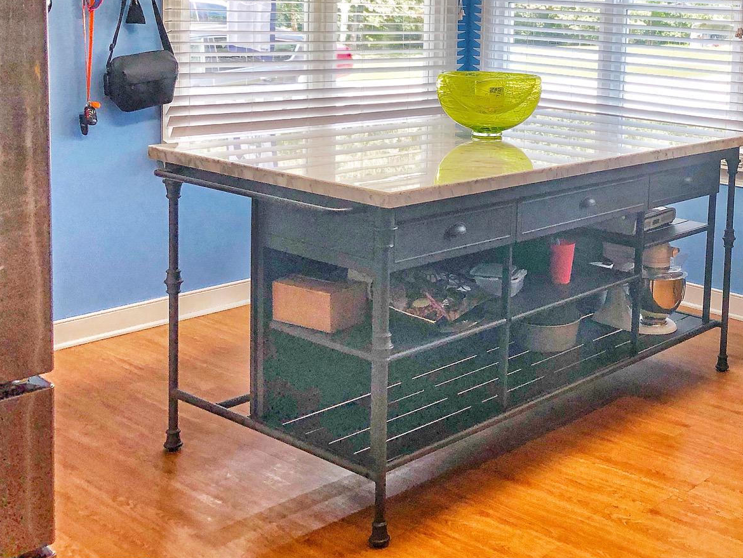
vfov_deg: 29.1
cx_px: 638
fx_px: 1052
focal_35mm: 49
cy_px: 125
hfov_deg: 36.9
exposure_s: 1/120
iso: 40
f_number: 1.8
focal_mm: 3.99
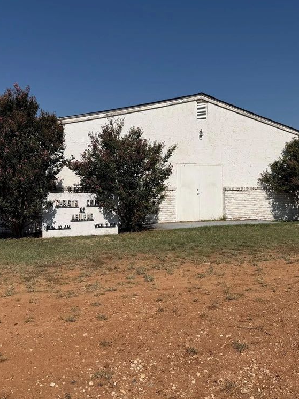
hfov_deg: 42.8
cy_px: 201
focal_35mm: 33
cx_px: 173
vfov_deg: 55.3
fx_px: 380
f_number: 1.78
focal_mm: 6.76
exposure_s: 1/10309
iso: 80
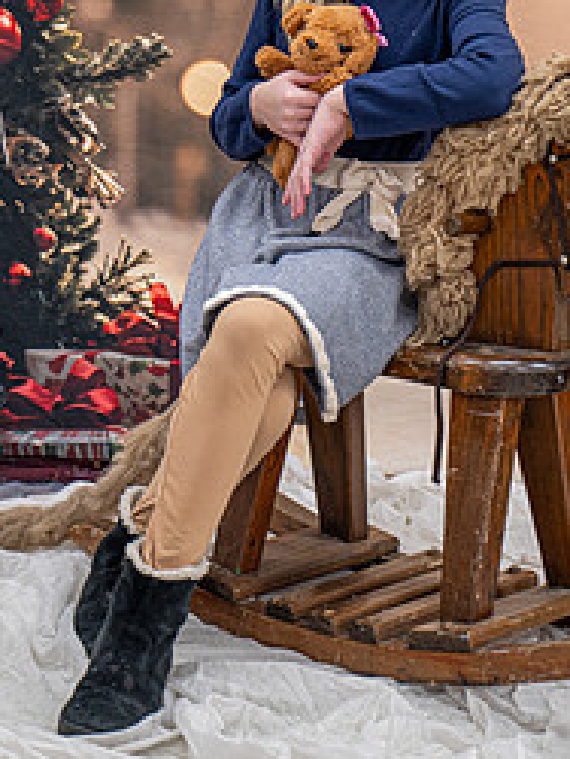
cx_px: 350
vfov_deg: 20.4
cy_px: 164
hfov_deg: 15.6
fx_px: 2082
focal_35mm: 95
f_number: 4.5
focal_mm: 55
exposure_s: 1/80
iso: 800
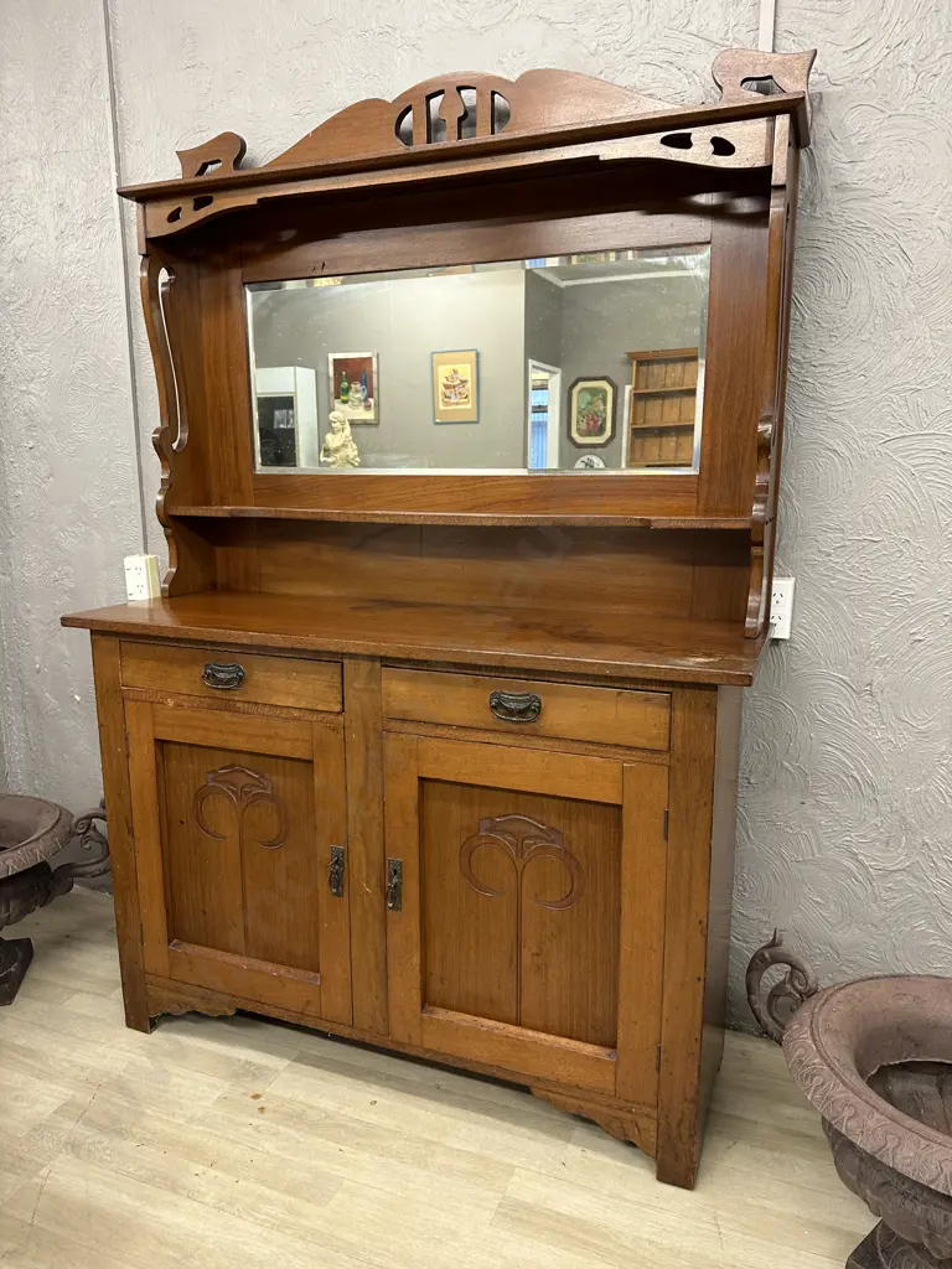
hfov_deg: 56.8
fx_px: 880
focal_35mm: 24
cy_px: 634
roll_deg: +0.2
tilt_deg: -11.3
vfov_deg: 71.6
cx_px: 476
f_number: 1.78
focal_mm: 6.86
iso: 160
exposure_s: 1/50
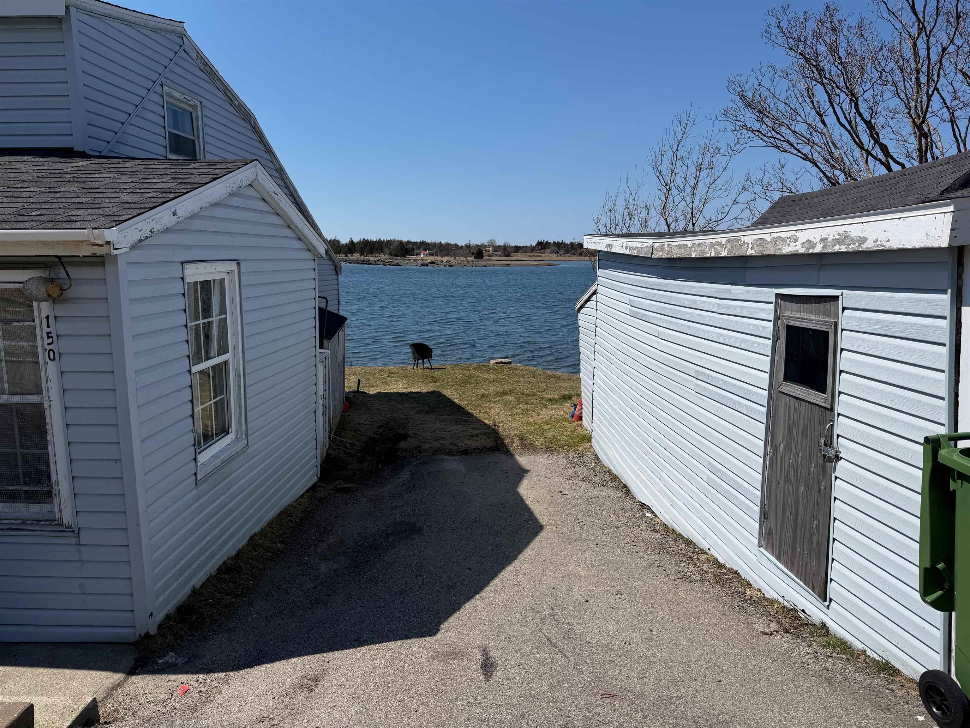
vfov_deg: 56.8
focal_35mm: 24
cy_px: 364
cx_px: 485
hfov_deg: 71.6
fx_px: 673
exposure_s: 1/8130
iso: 80
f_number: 1.78
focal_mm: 6.76
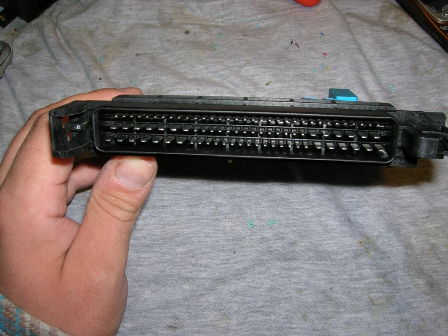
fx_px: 440
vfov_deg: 41.8
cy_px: 168
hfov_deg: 54.0
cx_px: 224
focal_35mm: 34
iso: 50
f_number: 4.9
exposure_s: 1/60.1
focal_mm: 5.7
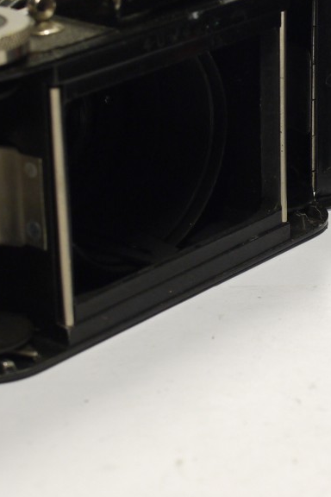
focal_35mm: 130
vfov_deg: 15.7
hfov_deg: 10.5
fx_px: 1793
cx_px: 327
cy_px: 175
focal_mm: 30
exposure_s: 1/20
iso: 400
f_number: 6.3
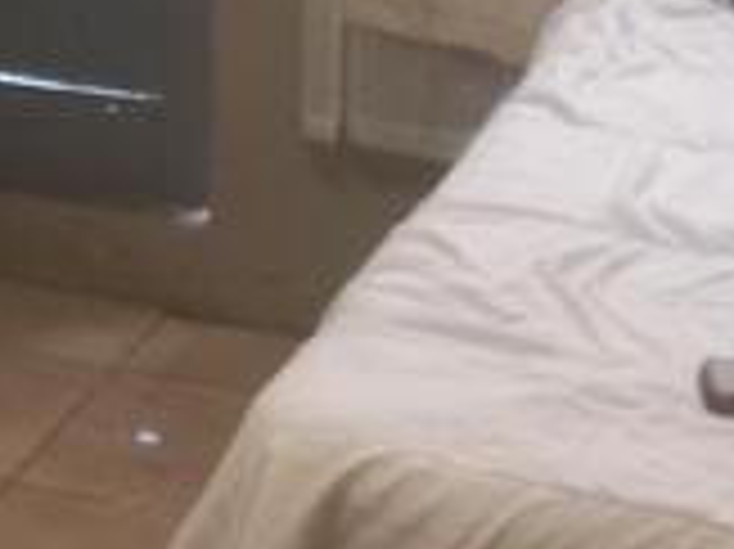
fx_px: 2606
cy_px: -400
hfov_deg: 15.3
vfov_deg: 11.3
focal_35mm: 123
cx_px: -230
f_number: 1.8
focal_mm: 4.6
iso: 500
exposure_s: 1/25
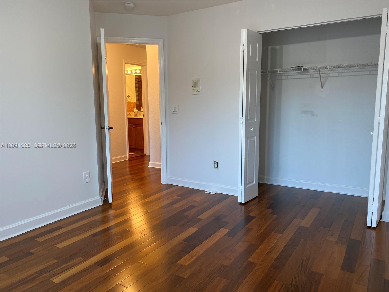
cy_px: 146
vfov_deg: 53.1
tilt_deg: -9.4
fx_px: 292
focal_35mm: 26
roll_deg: +0.4
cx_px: 194
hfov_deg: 67.3
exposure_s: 1/60
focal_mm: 4.25
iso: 100
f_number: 1.8
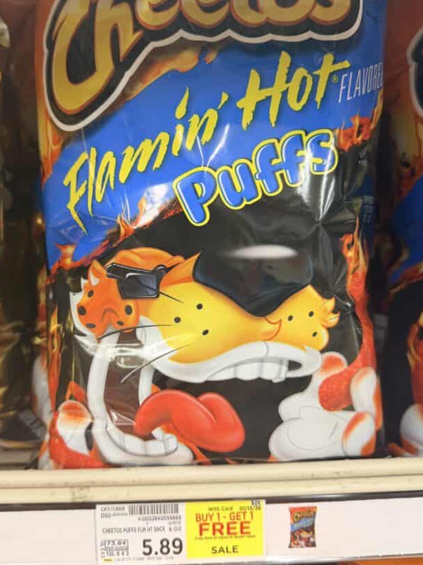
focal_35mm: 30
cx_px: 190
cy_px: 274
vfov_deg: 60.0
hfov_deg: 46.7
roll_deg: -0.3
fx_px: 489
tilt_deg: -19.7
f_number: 1.78
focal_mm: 6.76
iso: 200
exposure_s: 1/63
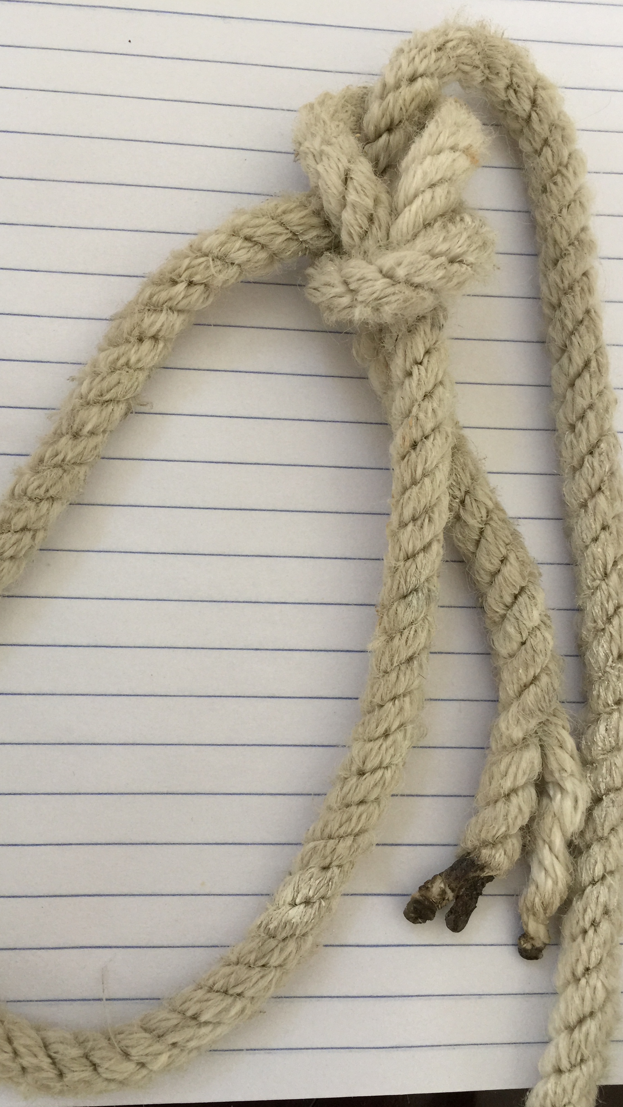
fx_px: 940
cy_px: 553
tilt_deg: -80.6
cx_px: 249
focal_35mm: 32
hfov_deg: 36.5
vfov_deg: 61.0
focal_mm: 4.15
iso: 50
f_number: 2.2
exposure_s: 1/30
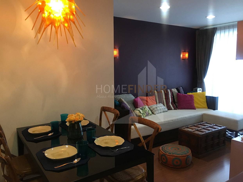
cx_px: 122
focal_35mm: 29
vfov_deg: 48.2
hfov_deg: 61.7
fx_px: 204
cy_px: 91
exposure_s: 1/10
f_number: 2.2
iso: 80
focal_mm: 4.15
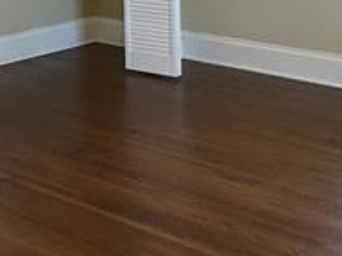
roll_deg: +1.2
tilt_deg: -7.4
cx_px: 95
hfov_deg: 20.7
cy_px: -25
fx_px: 928
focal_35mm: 94
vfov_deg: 15.3
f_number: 1.8
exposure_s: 1/24
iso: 40
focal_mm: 3.99
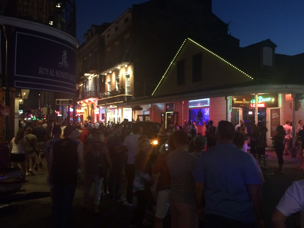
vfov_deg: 48.2
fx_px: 255
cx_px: 152
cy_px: 114
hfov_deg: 61.7
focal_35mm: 29
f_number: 2.2
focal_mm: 4.15
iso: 320
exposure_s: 1/15
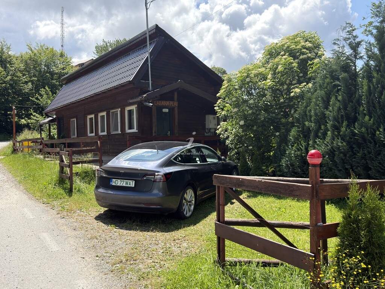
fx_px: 345
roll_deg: +0.8
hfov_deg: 58.4
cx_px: 192
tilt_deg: -0.2
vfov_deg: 45.4
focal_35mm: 31
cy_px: 144
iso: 80
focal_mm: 6.76
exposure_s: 1/3610
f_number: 1.78
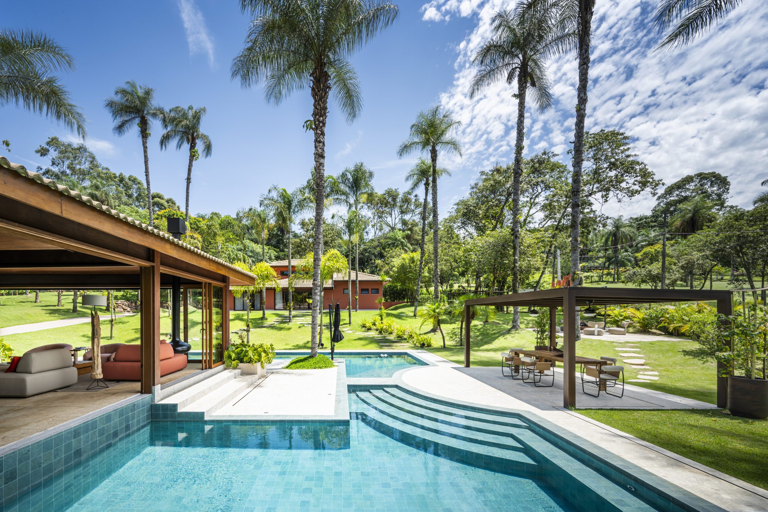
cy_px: 256
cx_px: 384
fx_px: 299
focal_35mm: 14
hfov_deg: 104.3
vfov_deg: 81.2
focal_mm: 14
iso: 80
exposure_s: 1/25
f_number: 11
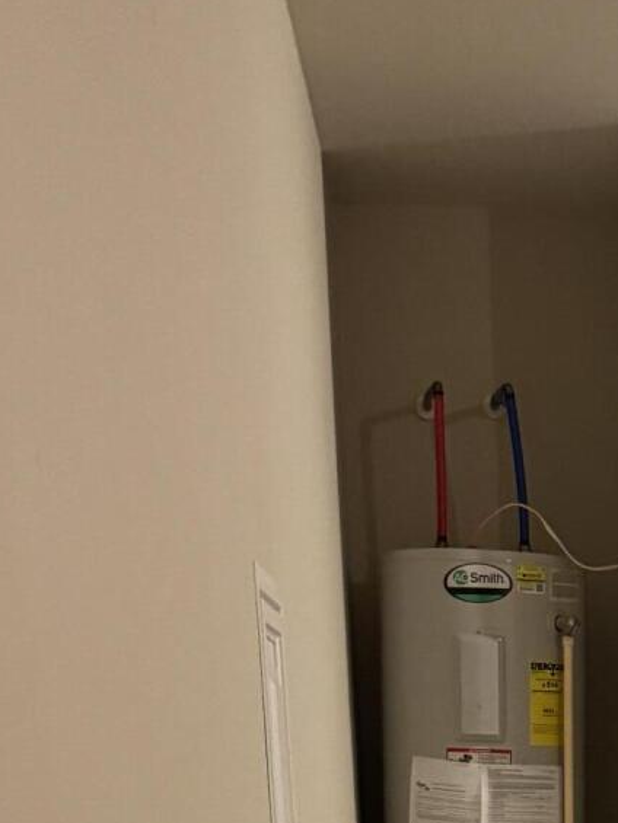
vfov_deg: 20.2
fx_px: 2023
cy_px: 1183
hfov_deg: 16.7
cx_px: 707
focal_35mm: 85
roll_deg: +1.7
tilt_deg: -10.7
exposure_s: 1/60
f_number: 1.78
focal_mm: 6.76
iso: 500
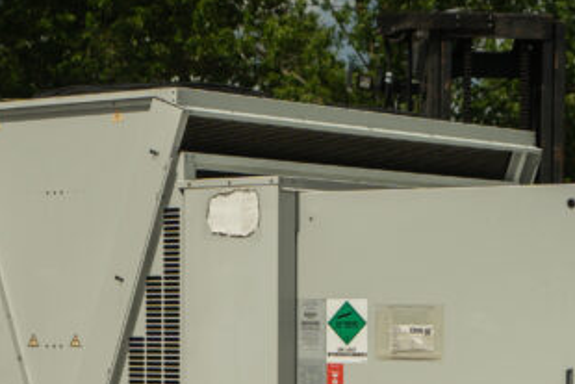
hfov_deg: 14.4
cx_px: 115
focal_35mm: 142
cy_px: 390
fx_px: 2269
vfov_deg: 9.6
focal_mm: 43
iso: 100
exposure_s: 1/500
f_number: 4
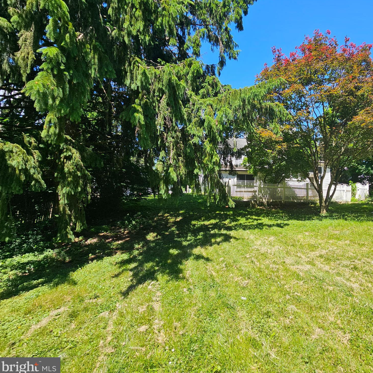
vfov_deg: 87.4
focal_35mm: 16
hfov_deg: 83.6
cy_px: 183
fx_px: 195
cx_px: 257
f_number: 2.2
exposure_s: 1/1005
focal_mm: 2.2
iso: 50
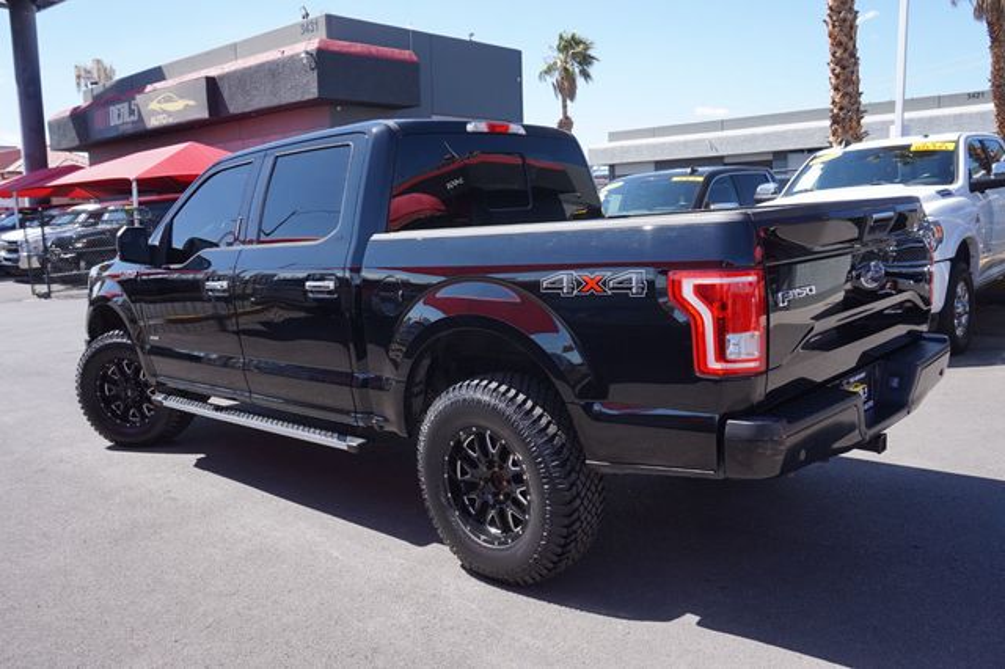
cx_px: 502
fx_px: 837
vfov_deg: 43.6
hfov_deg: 62.0
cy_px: 334
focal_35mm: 30
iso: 100
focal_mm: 20
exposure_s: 1/100
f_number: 8
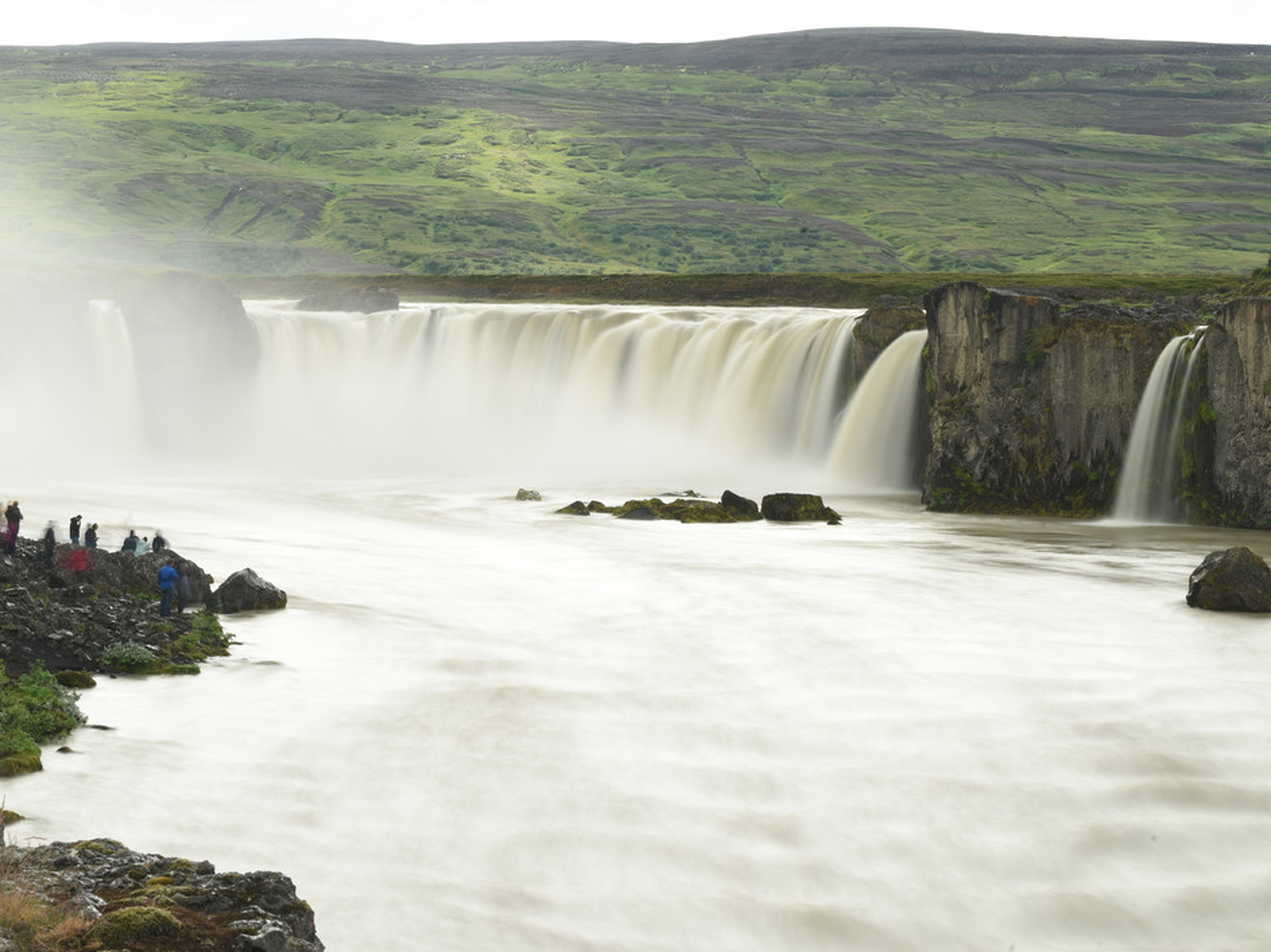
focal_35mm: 88
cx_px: 492
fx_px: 3231
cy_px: 431
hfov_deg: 22.2
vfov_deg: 16.8
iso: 100
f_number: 19
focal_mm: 72
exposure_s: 5
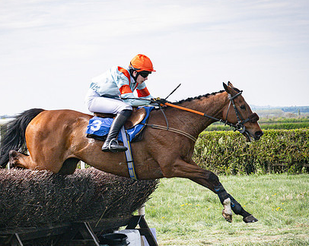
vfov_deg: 9.2
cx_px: 174
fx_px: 1526
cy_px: 116
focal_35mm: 167
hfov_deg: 11.6
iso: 400
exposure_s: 1/3200
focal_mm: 70
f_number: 5
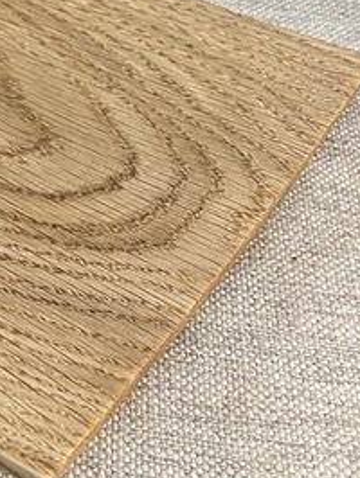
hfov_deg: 13.5
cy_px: -50
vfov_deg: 18.8
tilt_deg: -34.8
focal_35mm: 100
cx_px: -266
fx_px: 1384
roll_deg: -0.3
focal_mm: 4.2
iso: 64
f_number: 1.6
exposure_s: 1/50
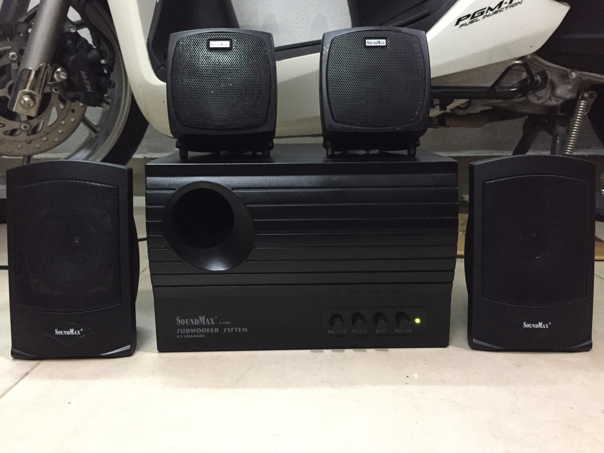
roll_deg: -1.2
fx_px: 506
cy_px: 226
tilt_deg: -10.4
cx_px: 302
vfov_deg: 48.2
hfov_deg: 61.7
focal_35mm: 29
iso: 250
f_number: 2.2
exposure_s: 1/17
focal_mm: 4.15
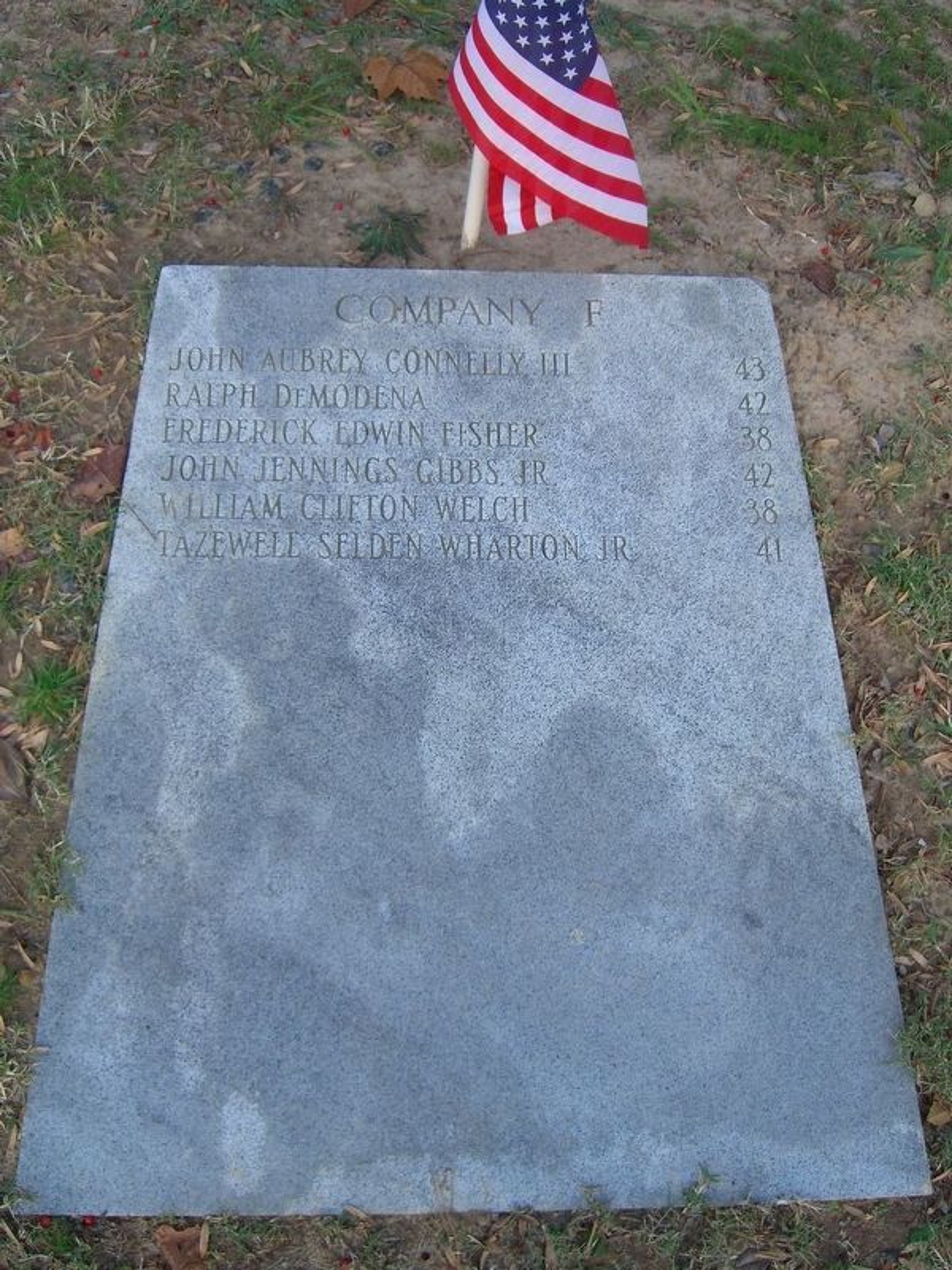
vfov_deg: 49.0
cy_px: 635
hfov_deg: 37.7
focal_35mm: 38
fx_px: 1393
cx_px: 476
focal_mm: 7.9
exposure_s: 1/40
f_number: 2.8
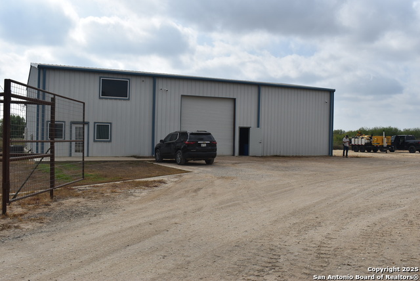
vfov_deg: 36.9
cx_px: 210
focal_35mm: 36
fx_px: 420
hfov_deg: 53.1
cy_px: 140
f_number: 10
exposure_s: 1/400
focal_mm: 24
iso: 100
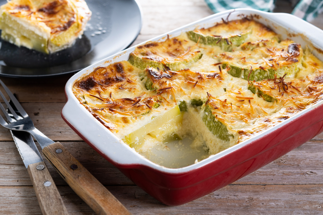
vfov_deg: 15.2
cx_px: 162
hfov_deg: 22.6
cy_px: 108
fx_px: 807
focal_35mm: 90
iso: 100
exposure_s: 1/125
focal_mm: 60
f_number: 5.6
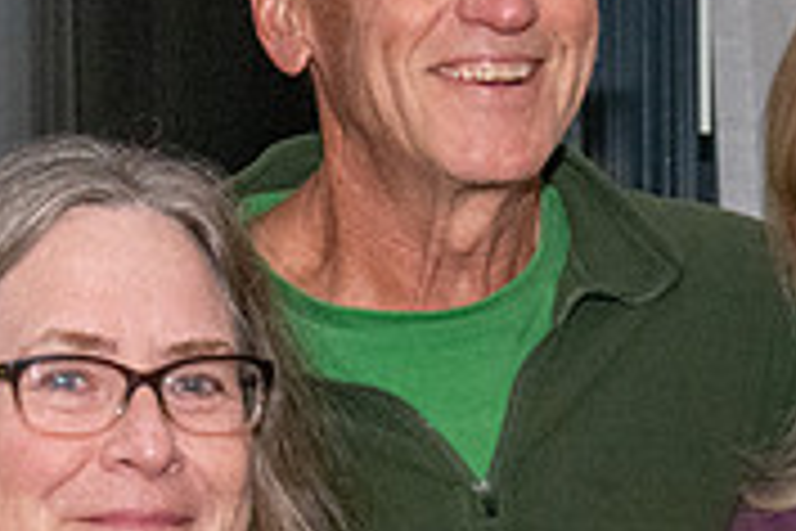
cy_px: 471
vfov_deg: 6.4
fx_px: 4731
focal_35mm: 214
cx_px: 454
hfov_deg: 9.6
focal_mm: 40
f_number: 16
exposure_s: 1/250
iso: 5000
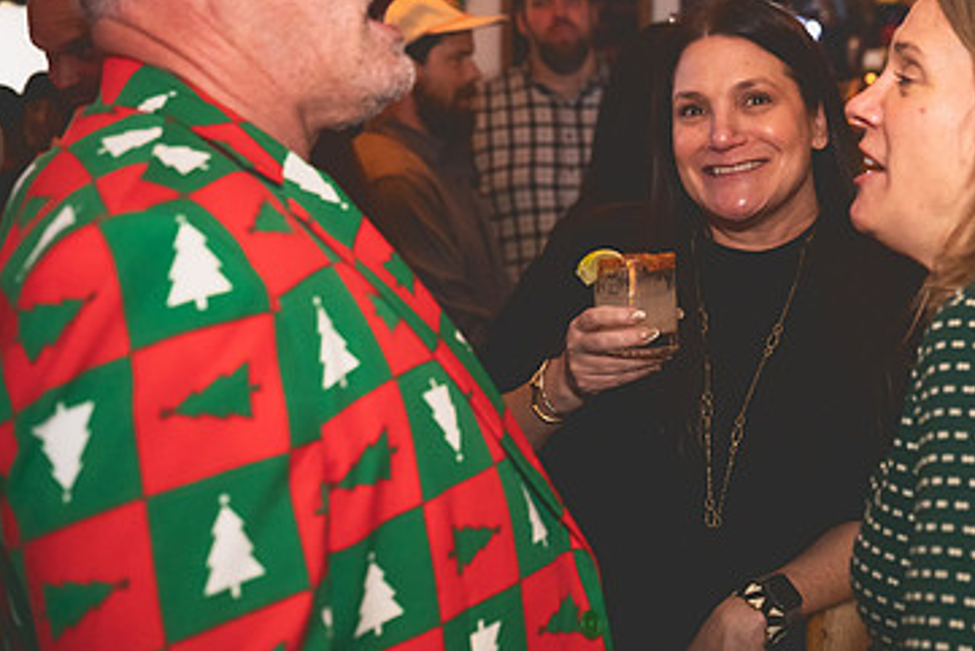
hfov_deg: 33.8
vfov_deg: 23.4
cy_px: 269
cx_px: 735
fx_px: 1571
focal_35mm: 58
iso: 3200
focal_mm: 36
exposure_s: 1/100
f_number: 3.2
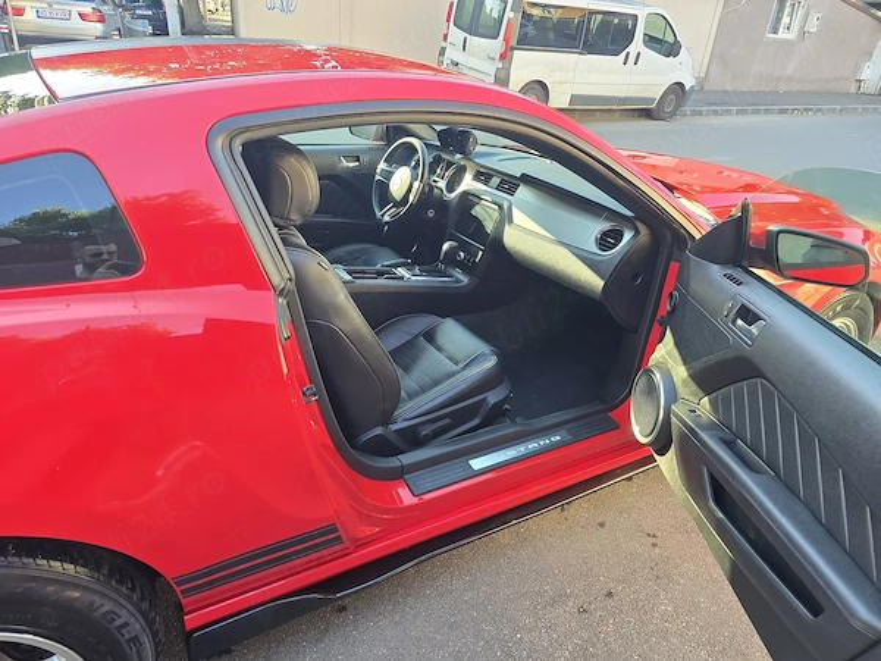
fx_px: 585
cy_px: 330
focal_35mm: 23
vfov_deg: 58.9
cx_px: 440
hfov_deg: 73.9
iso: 100
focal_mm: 6.3
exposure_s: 1/180
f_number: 1.7
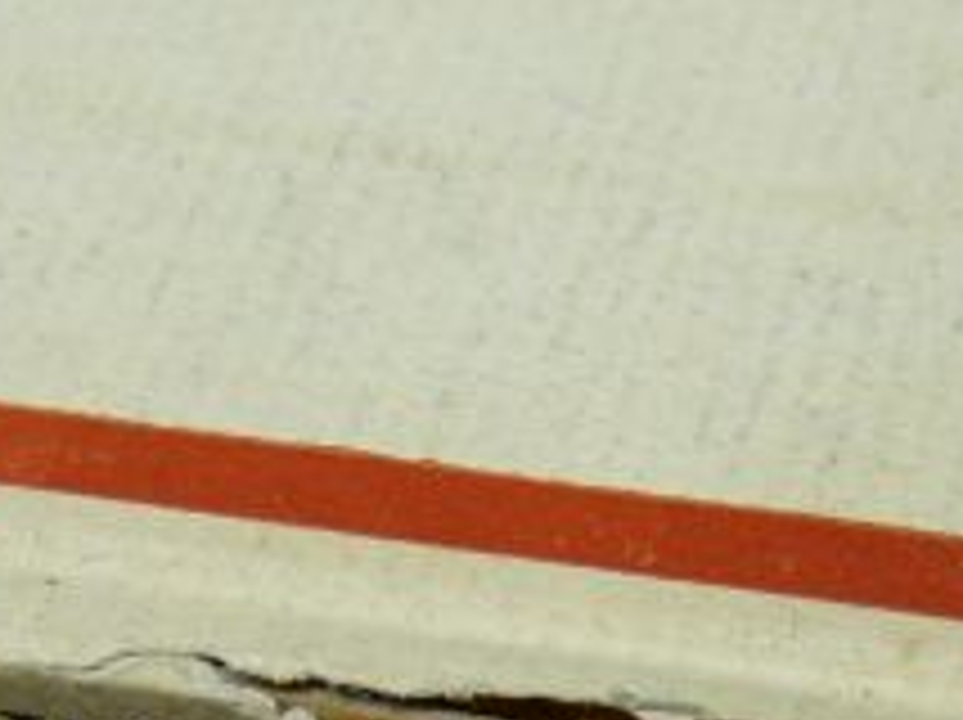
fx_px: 2807
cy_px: 1089
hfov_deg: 19.4
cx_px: 585
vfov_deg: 13.7
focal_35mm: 101
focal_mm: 4.8
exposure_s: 1/50
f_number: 2.8
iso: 100
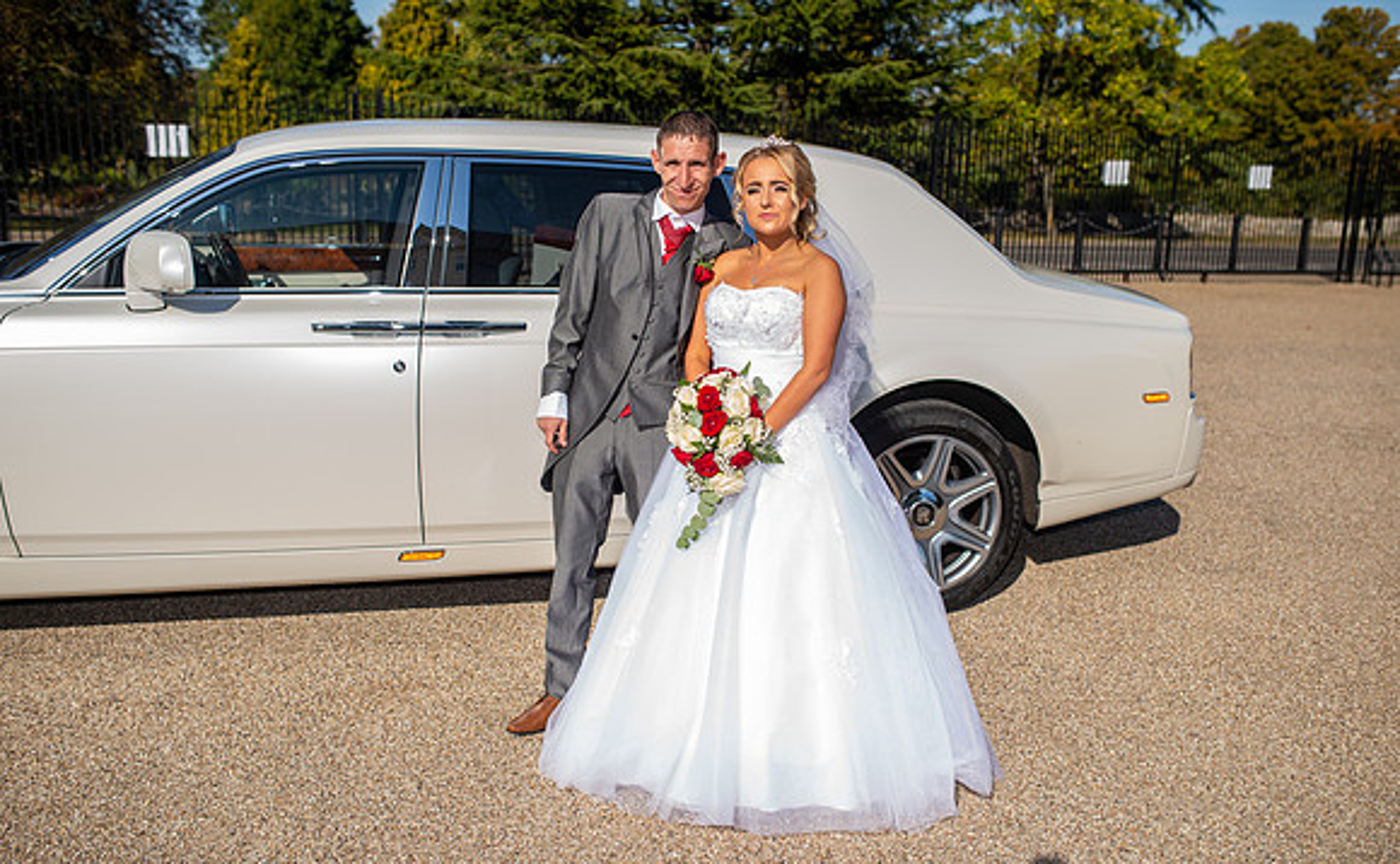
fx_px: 1361
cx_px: 700
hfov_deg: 54.5
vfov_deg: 35.2
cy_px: 466
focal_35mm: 36
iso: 100
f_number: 3.2
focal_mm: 35
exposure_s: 1/1600
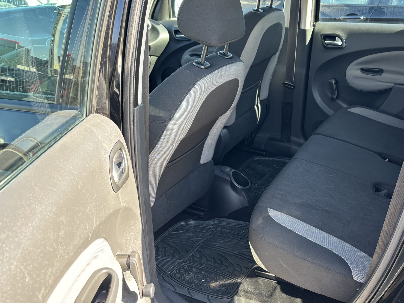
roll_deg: -2.3
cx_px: 288
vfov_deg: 37.6
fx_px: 443
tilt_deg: -16.3
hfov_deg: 47.6
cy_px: 127
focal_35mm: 38
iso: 125
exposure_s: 1/103
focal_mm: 5.96
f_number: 1.6
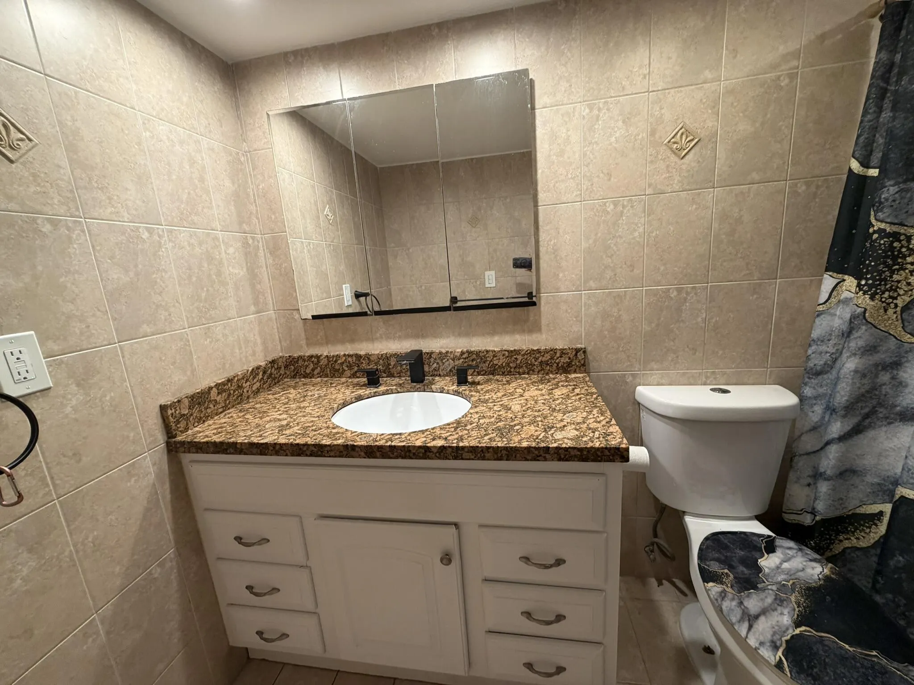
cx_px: 457
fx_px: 370
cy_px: 342
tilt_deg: -11.4
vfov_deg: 85.7
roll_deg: +5.1
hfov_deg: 102.1
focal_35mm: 14
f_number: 2.2
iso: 200
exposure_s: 1/60
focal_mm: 2.22
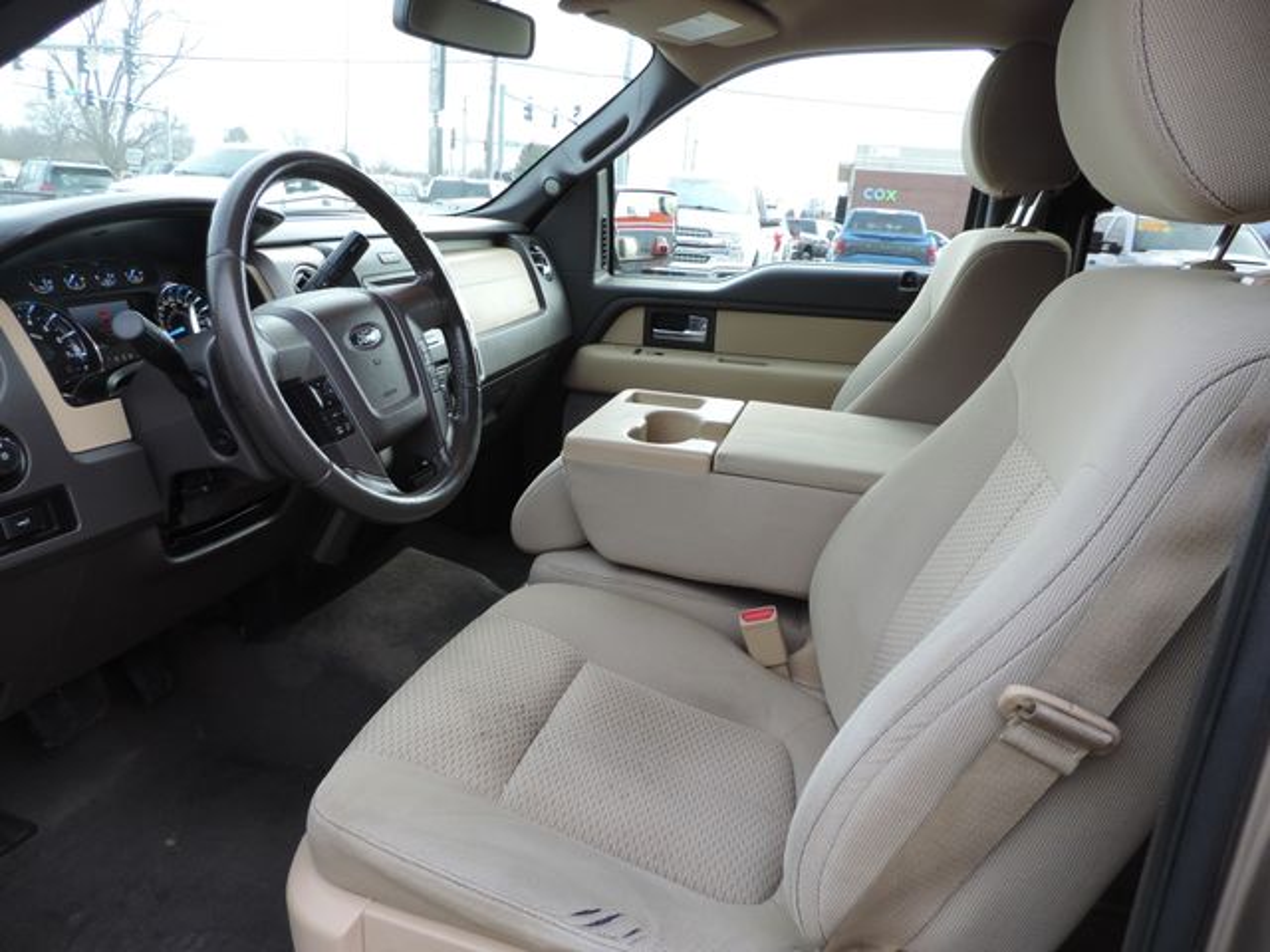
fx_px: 881
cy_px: 476
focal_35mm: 24
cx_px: 635
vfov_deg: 56.8
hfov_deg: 71.6
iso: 80
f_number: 3
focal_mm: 4.3
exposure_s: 1/80
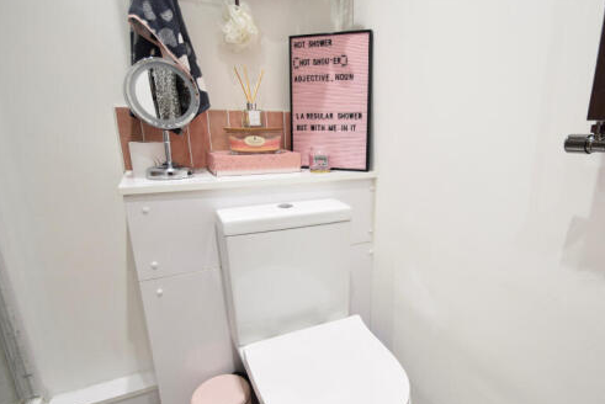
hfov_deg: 83.1
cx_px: 359
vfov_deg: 61.8
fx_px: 336
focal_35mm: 20
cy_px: 225
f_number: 4
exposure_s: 1/15
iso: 200
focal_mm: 10
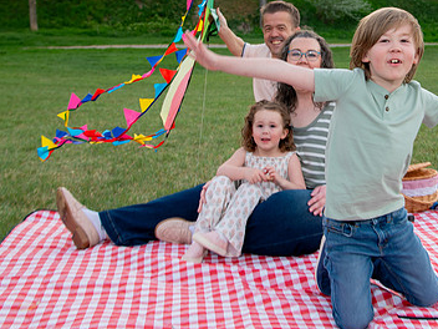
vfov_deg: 24.9
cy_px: 79
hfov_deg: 32.5
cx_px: 337
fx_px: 734
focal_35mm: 58
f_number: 5
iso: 200
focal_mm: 31
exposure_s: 1/160
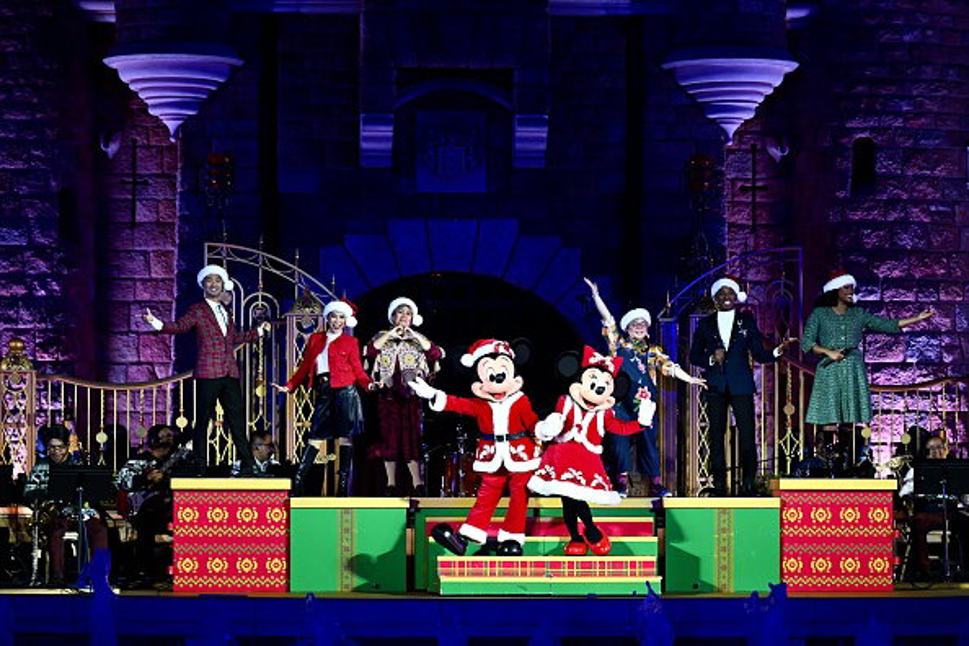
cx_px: 484
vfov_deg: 11.4
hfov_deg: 17.1
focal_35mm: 120
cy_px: 323
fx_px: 3230
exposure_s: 1/80
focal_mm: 120
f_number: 4
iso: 180
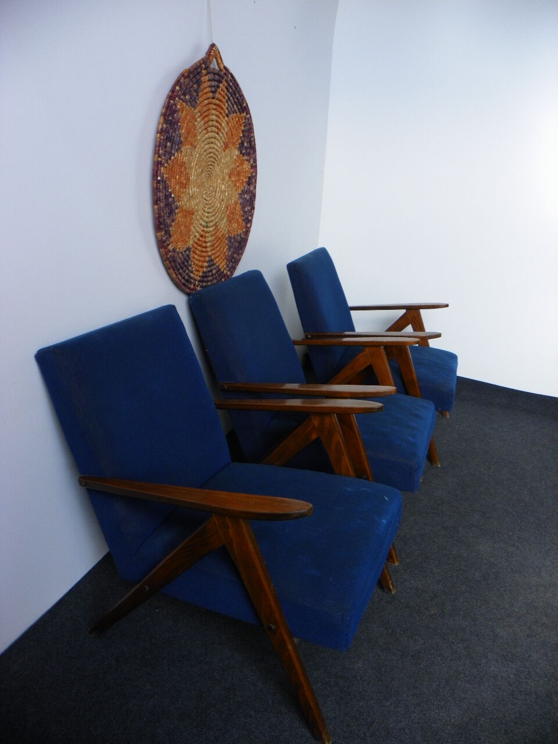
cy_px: 372
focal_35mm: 26
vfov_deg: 67.3
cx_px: 279
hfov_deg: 53.1
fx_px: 559
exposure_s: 1/60
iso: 64
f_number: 2.8
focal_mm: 4.6
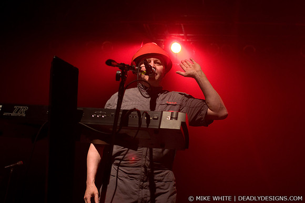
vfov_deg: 25.7
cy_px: 102
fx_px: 444
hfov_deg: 37.9
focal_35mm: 52
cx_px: 152
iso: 1000
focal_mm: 35
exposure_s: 1/100
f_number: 3.2
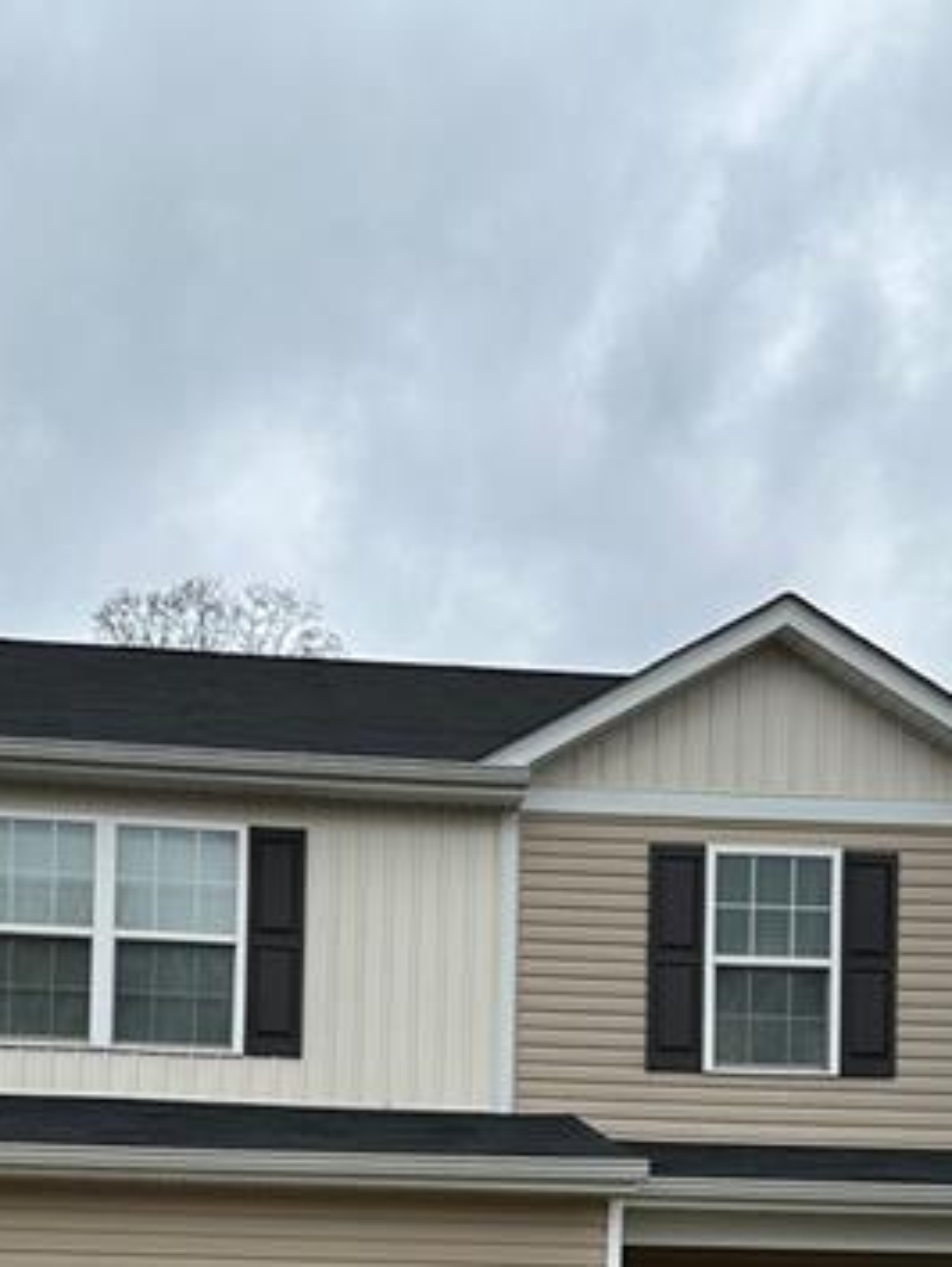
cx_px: 415
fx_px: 1904
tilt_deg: +3.7
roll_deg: -1.5
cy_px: 1288
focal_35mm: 52
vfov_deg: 33.4
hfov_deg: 28.0
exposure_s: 1/2155
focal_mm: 6.86
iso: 80
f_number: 1.78
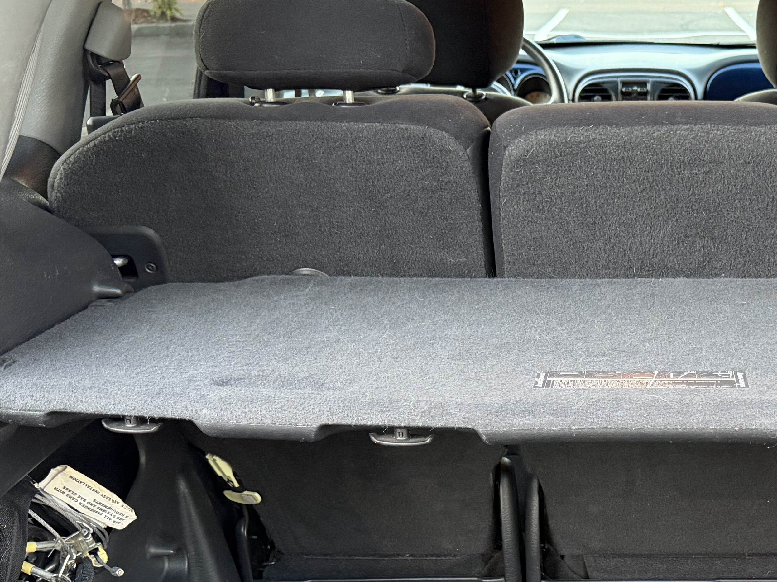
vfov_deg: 25.6
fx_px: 1234
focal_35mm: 55
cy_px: 540
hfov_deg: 33.8
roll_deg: +2.4
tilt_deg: -25.9
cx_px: 637
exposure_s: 1/60
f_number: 1.78
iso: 500
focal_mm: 6.76
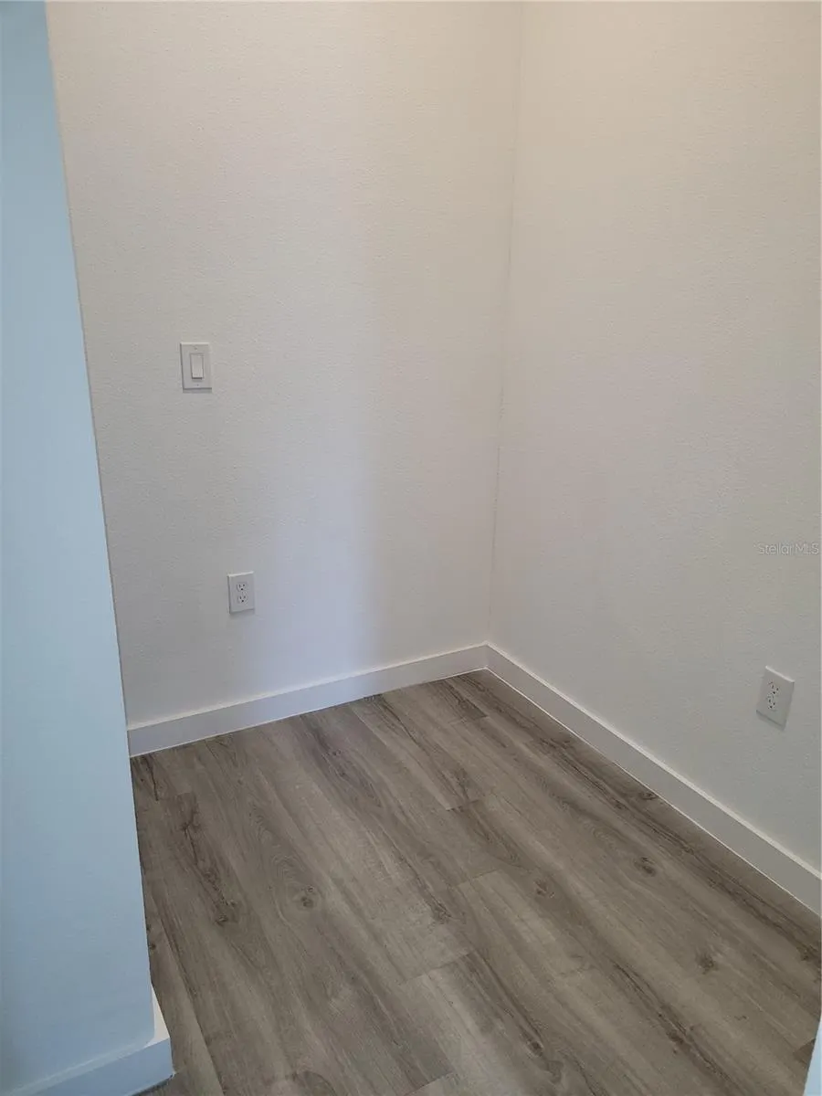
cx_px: 411
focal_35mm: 26
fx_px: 823
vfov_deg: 67.3
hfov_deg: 53.1
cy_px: 548
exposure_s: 1/60
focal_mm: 5.4
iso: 125
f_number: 1.8
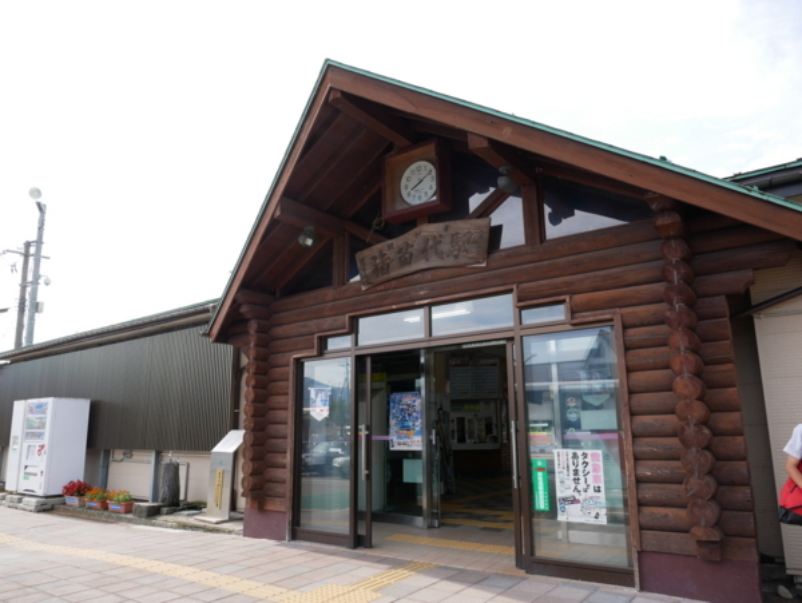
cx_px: 401
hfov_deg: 71.6
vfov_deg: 56.9
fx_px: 556
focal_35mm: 24
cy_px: 302
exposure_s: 1/250
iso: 200
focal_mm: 12
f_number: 5.6
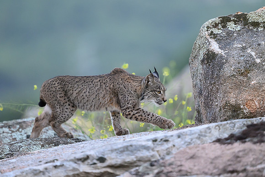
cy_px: 93
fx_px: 3579
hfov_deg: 4.2
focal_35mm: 486
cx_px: 149
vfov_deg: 2.8
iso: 2800
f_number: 2.8
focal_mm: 400
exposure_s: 1/640
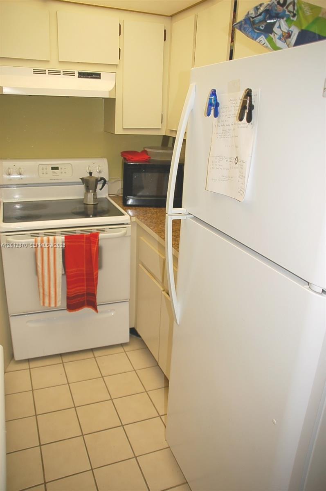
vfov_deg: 67.4
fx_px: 368
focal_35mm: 27
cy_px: 246
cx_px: 163
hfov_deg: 47.8
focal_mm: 18
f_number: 3.5
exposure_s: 1/60
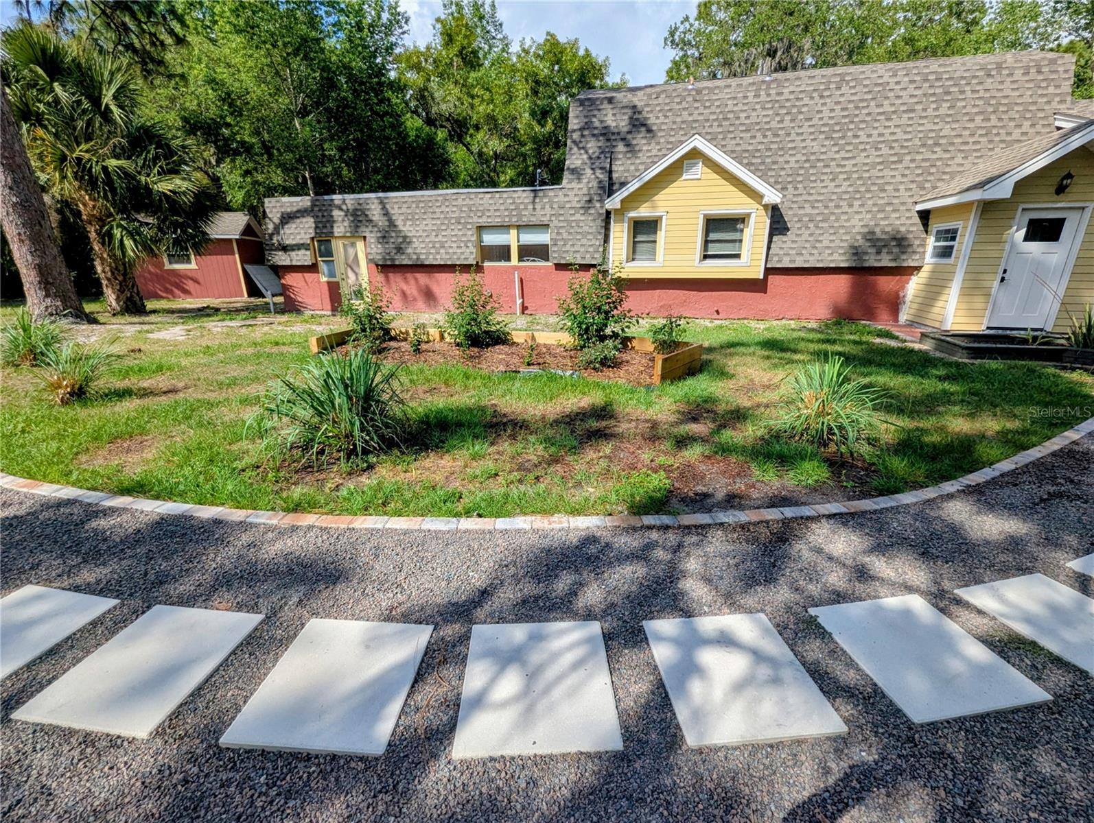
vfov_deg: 90.1
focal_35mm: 13
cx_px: 547
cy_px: 412
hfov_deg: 106.1
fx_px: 411
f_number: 2.2
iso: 50
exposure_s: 1/1996
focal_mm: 1.95
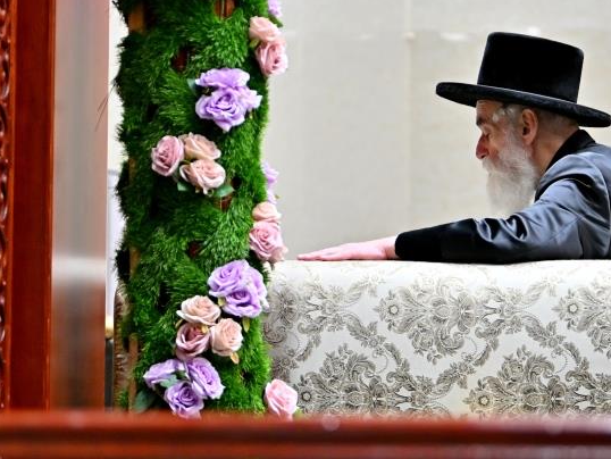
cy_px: 74
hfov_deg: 8.4
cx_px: 432
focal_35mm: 236
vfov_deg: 6.3
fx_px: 4167
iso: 250
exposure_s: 1/200
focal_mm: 86
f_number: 2.8
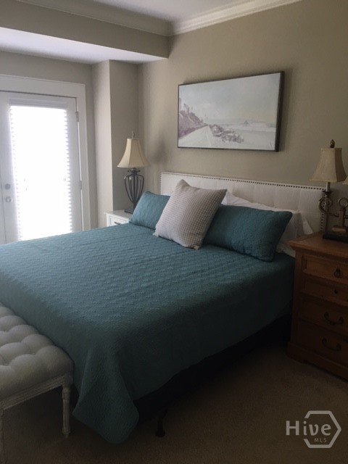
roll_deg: -0.8
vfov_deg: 61.7
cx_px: 174
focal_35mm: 29
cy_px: 232
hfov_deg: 48.2
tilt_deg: -11.1
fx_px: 389
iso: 32
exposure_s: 1/15
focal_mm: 4.15
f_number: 2.2
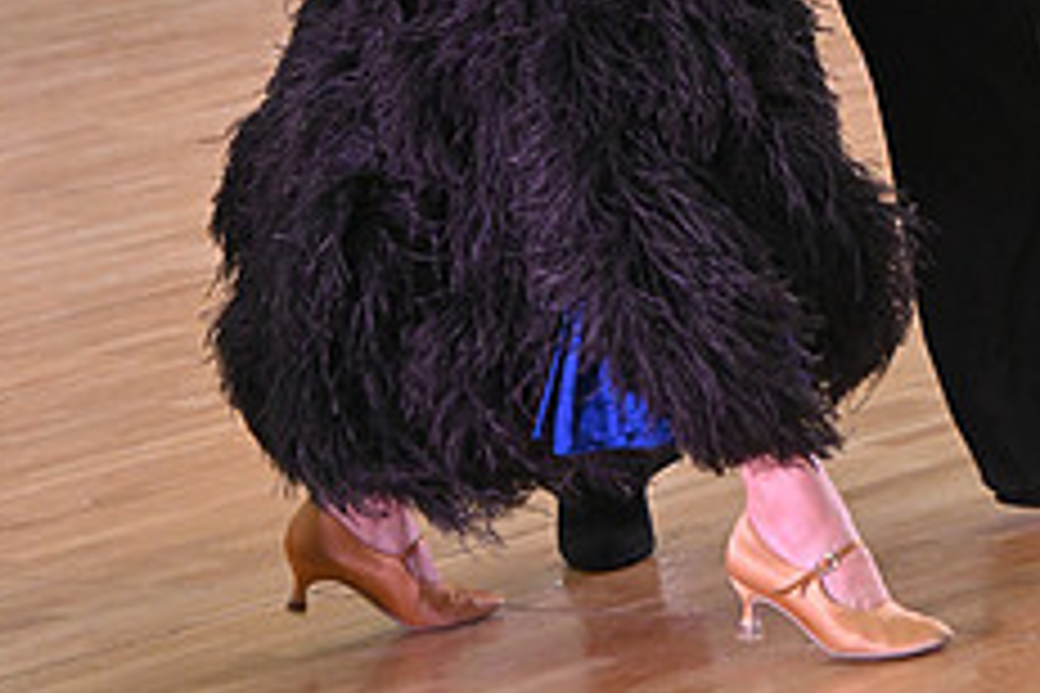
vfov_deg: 4.5
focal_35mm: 301
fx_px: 8695
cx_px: 552
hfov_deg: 6.8
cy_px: -230
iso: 3200
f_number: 5
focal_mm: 120
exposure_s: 1/400
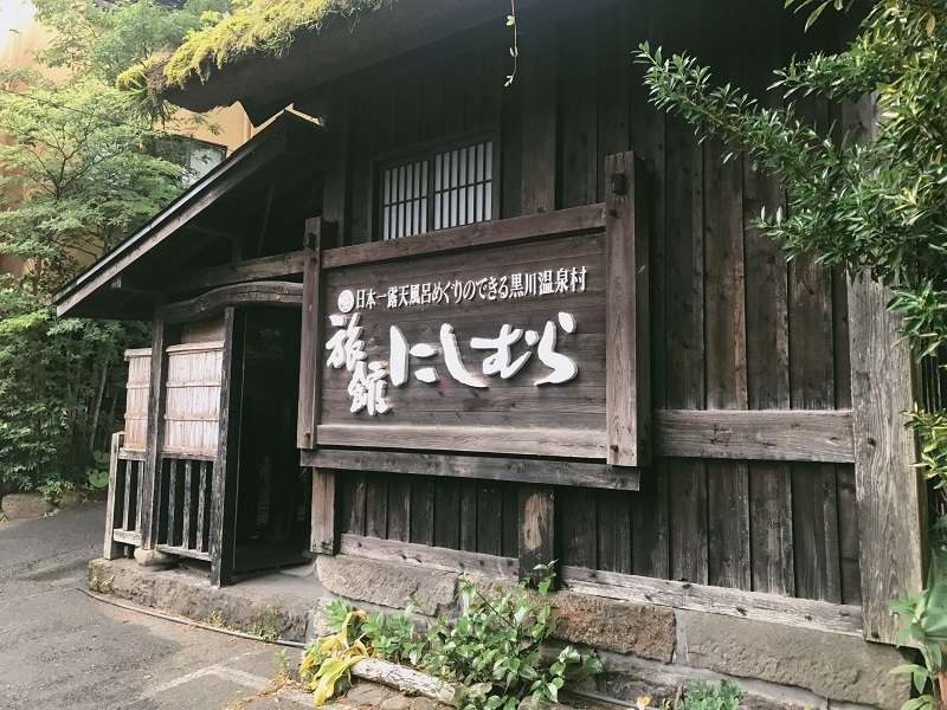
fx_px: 766
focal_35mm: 28
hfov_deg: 63.4
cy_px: 355
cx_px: 474
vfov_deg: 49.7
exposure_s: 1/120
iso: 40
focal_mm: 3.99
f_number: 1.8
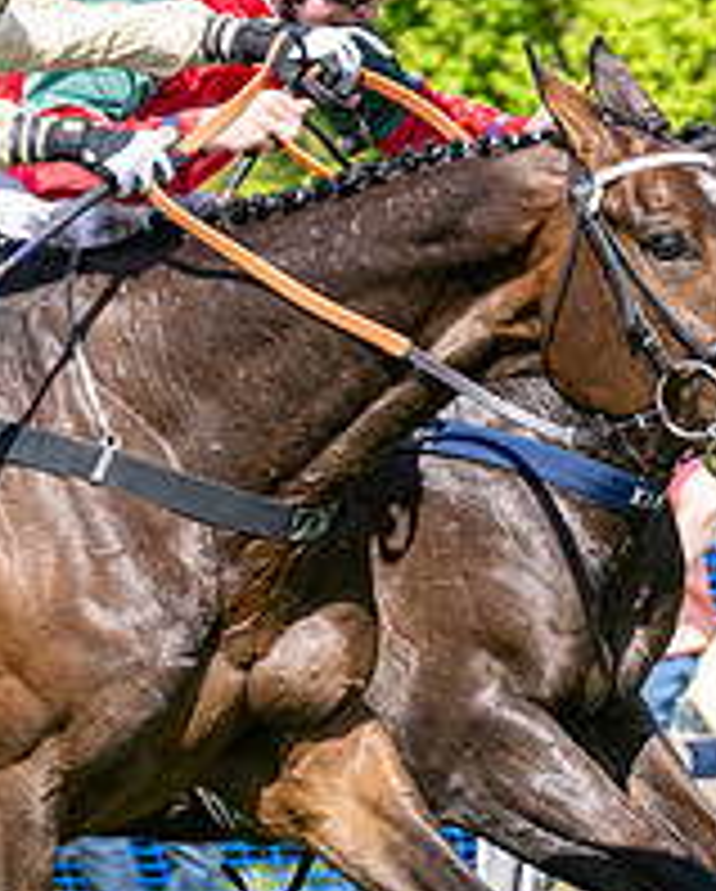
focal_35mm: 380
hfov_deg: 4.1
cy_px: 837
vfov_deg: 5.1
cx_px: 203
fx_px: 10043
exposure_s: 1/2500
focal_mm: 98
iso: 400
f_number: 4
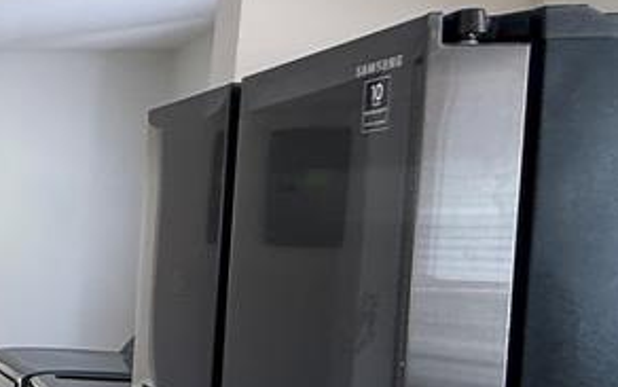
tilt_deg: -1.4
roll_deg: -3.2
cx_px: -419
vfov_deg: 24.9
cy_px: 241
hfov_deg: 24.2
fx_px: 876
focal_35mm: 52
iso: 160
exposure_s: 1/120
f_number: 2.2
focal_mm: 2.22
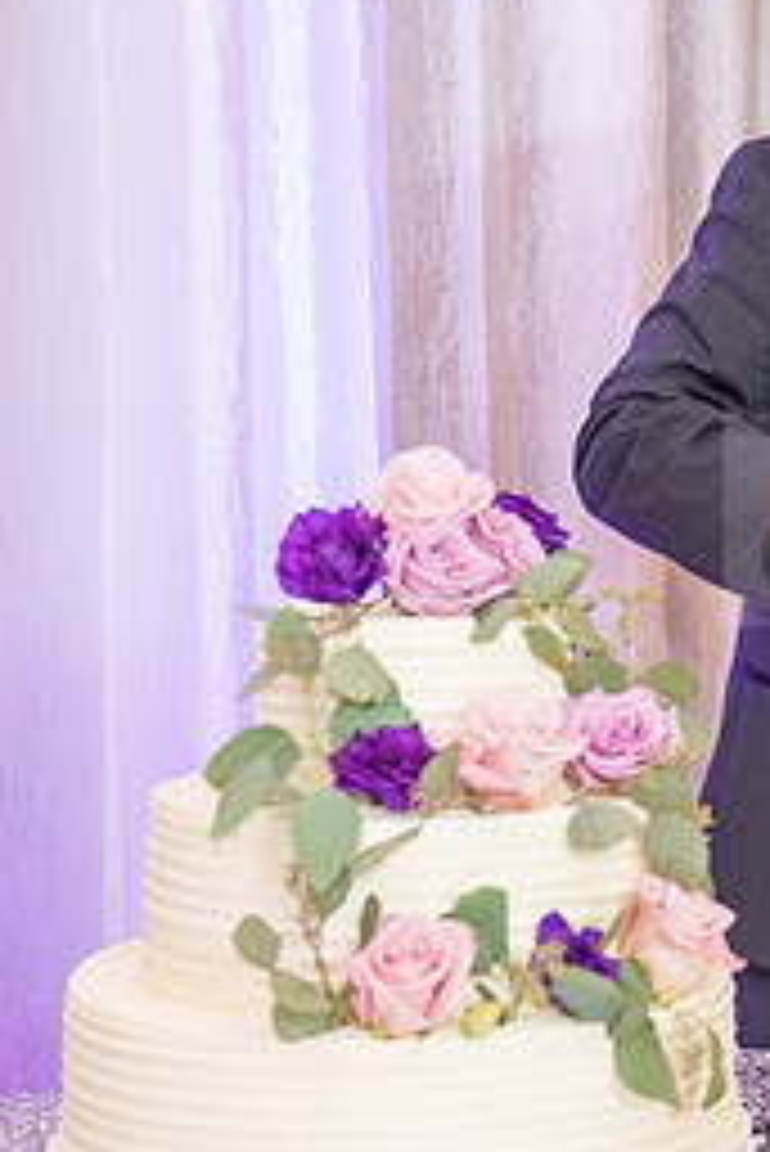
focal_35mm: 102
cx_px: 1117
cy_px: 520
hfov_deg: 12.8
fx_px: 3268
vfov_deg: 20.0
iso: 1600
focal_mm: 45
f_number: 3.5
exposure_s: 1/160
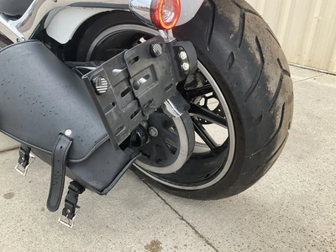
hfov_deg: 61.7
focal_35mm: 29
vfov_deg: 48.2
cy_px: 126
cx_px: 168
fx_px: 281
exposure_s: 1/122
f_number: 1.8
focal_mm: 3
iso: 40
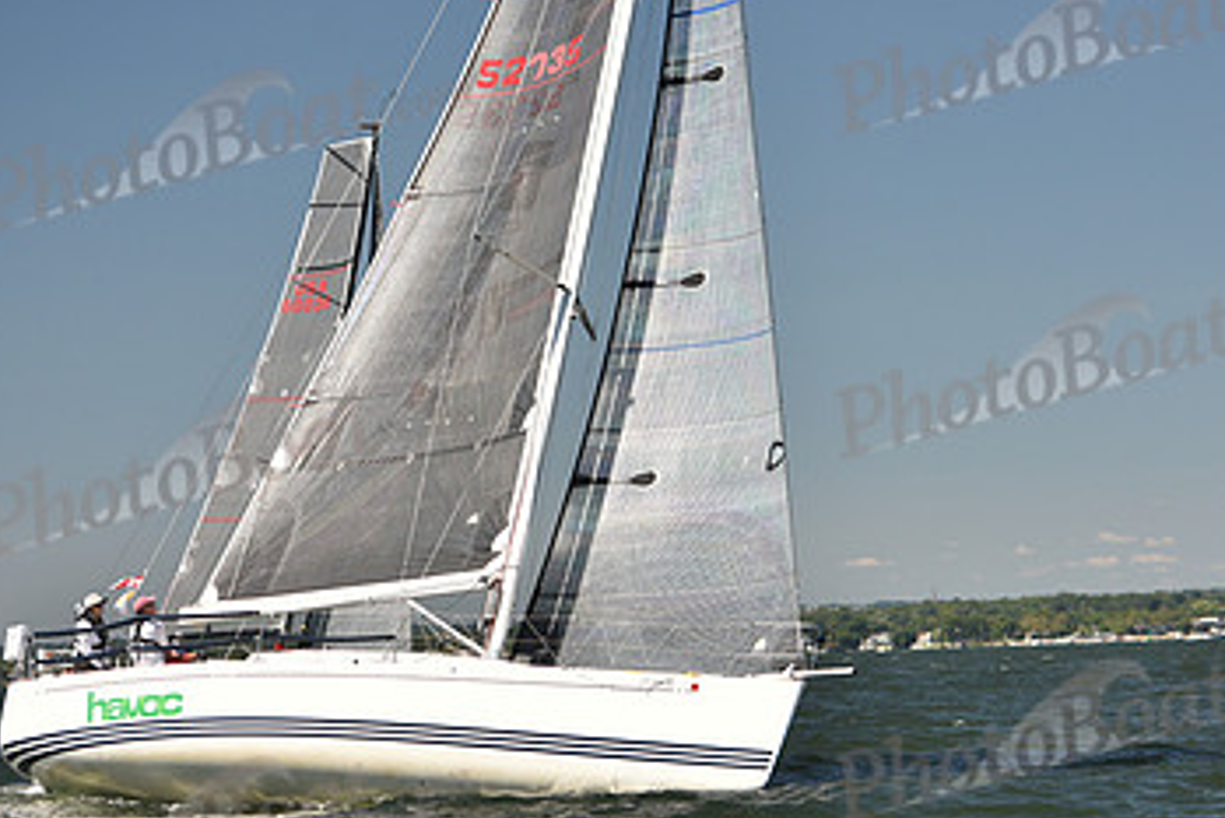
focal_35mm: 166
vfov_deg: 8.3
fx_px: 5651
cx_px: 656
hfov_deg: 12.4
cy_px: 599
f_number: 3.2
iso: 250
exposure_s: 1/1250
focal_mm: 100
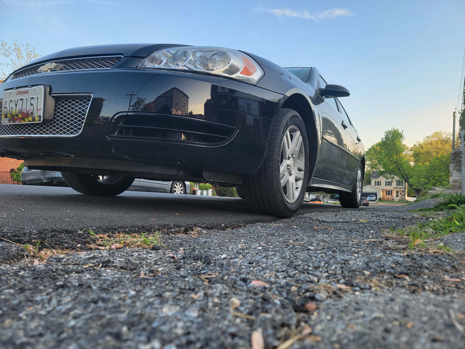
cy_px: 174
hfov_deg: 71.6
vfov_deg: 56.8
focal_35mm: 24
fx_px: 322
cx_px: 232
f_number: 1.8
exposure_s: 1/120
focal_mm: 6.7
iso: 20
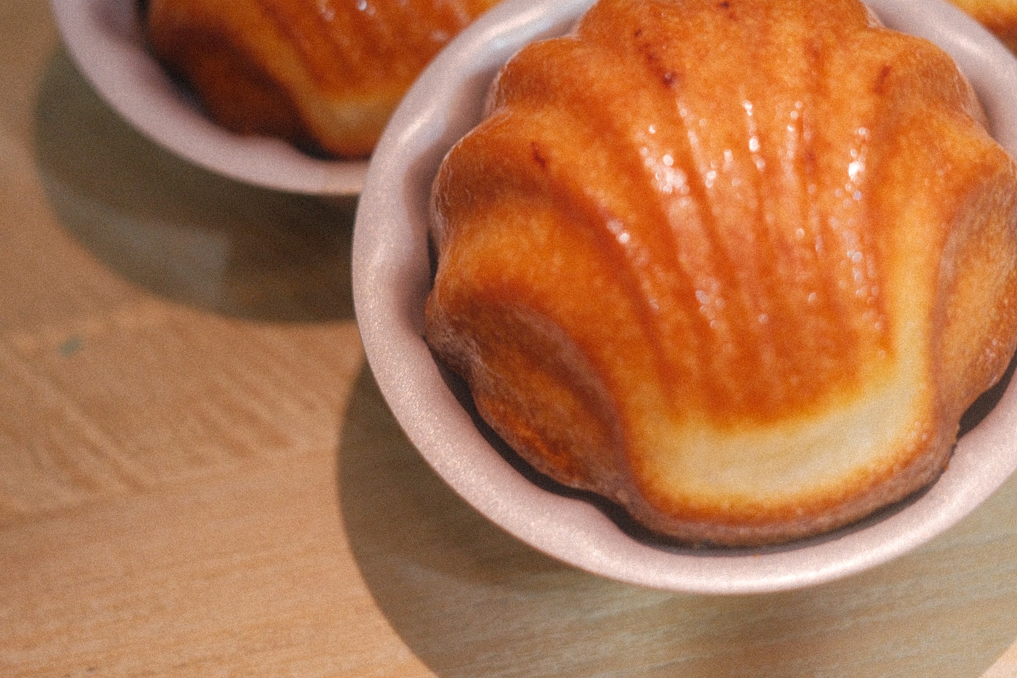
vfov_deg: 22.3
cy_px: 130
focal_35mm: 60
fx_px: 1695
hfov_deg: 33.3
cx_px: 626
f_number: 2.8
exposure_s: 1/30
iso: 1250
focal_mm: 23
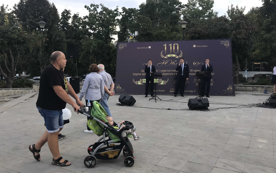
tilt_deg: -5.6
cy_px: 83
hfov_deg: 62.9
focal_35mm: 30
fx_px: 226
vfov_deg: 41.8
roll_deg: -0.5
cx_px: 137
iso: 20
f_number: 1.8
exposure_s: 1/297
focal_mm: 3.99
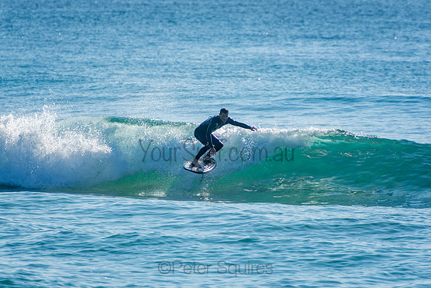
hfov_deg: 3.4
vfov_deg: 2.3
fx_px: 7185
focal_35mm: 600
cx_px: 216
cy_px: 144
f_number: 5.6
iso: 200
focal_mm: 400
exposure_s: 1/1250
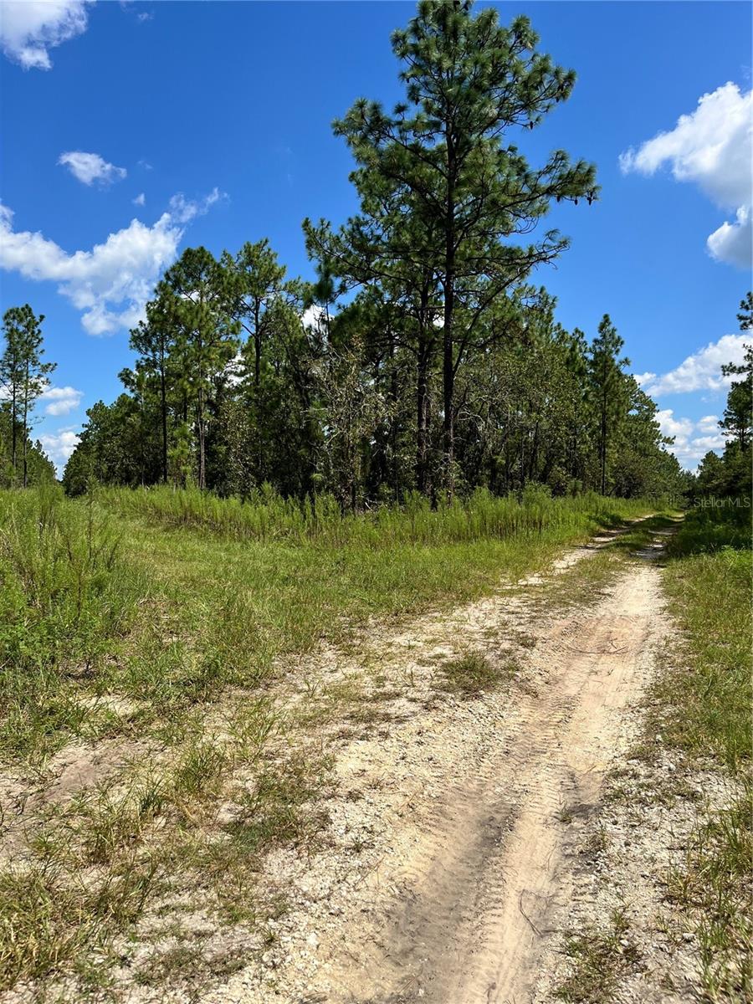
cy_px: 502
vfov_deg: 67.3
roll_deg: -0.5
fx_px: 754
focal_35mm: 26
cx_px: 376
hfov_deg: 53.1
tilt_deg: +0.0
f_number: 1.6
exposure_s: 1/4484
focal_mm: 5.1
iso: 50
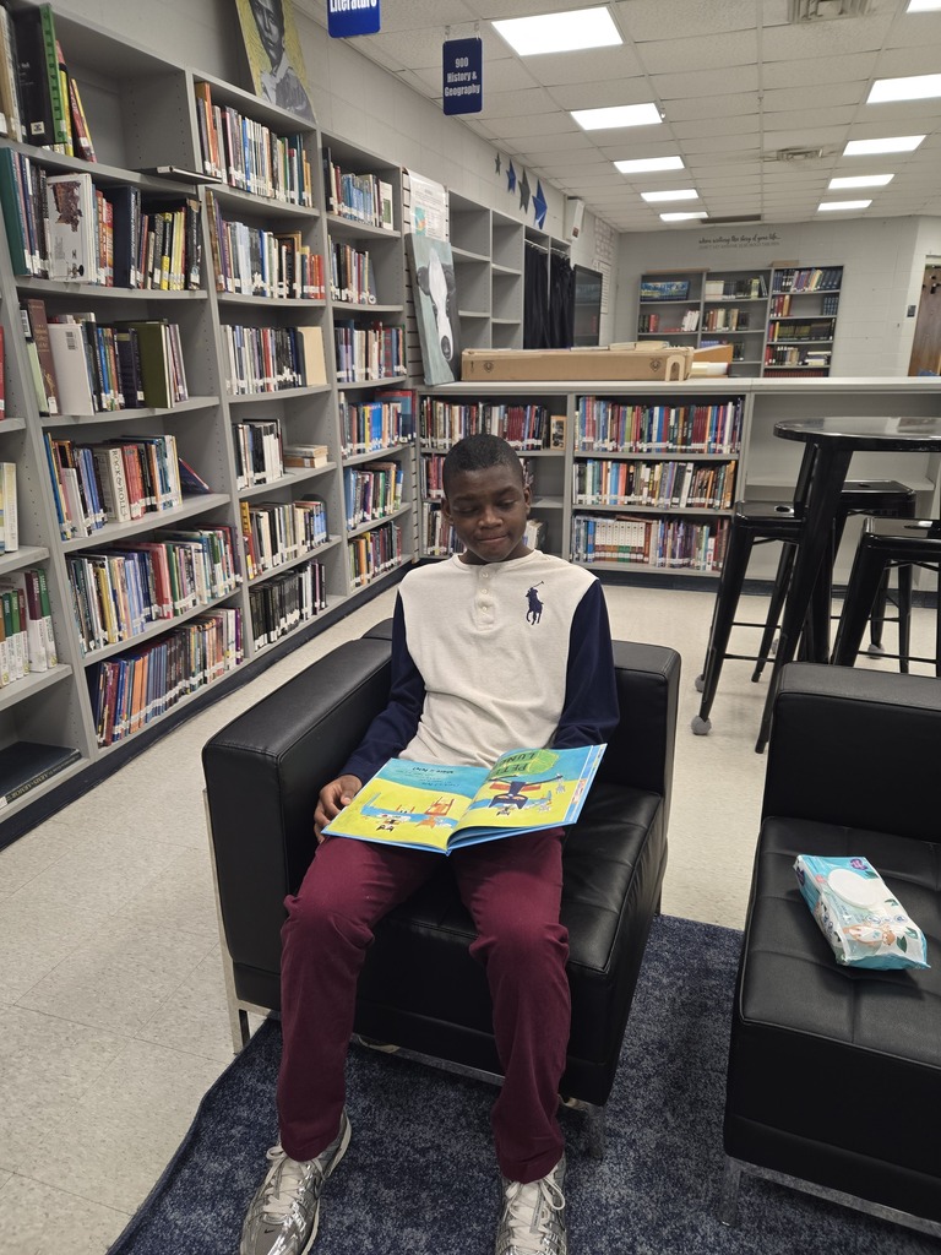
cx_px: 470
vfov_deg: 73.9
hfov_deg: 58.9
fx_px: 834
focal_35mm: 23
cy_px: 628
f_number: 1.8
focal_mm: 5.4
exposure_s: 1/60
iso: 125
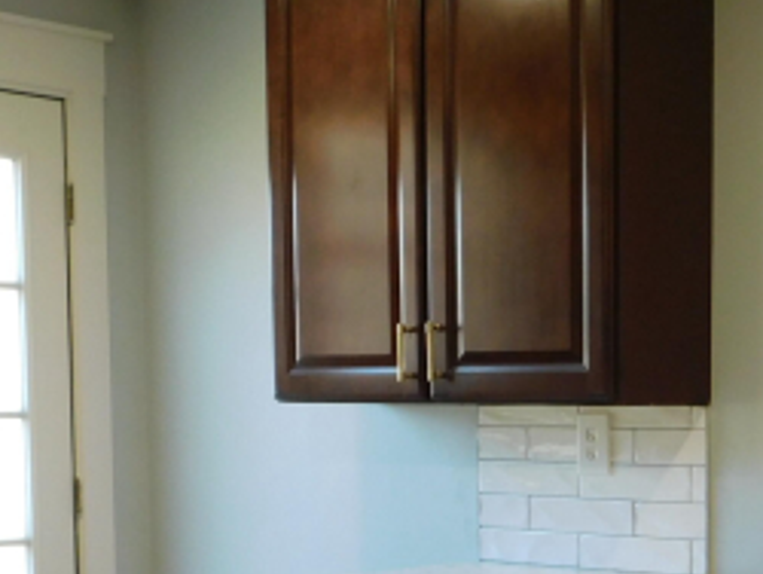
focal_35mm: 80
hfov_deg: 23.9
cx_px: 645
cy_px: 611
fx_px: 1765
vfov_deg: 17.9
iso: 160
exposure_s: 1/30
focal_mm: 5.3
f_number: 3.2
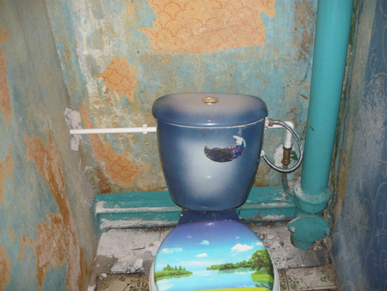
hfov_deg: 55.3
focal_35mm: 33
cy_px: 146
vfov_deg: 43.0
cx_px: 194
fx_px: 369
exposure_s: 1/30
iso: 100
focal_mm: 5.5
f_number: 2.8
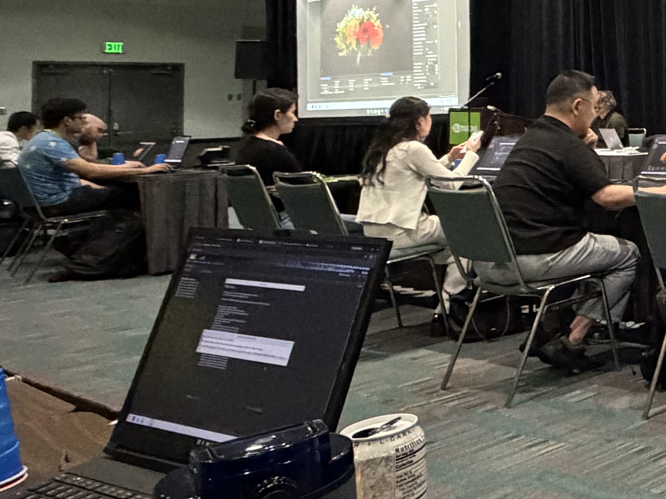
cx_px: 984
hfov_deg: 28.3
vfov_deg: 30.3
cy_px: 59
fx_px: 885
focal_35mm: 46
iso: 800
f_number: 2.2
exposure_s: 1/40
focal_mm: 2.22
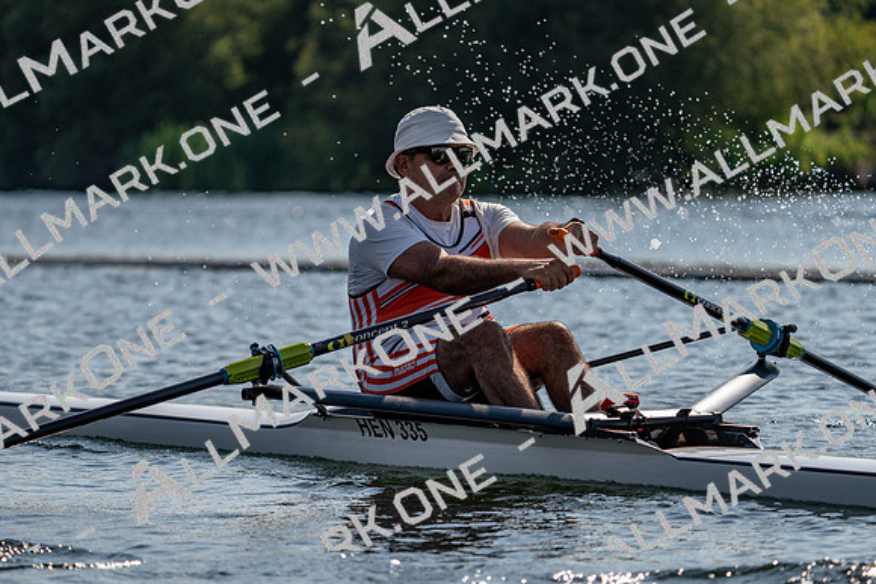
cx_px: 438
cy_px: 292
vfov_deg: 5.9
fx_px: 5646
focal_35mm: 232
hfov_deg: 8.9
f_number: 5.6
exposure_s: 1/1600
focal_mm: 232
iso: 100
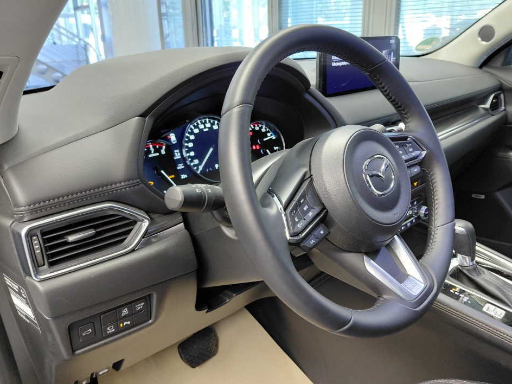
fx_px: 399
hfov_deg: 65.2
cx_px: 274
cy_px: 199
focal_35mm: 27
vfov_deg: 51.3
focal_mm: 4.69
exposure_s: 1/50.1
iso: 400
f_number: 1.8
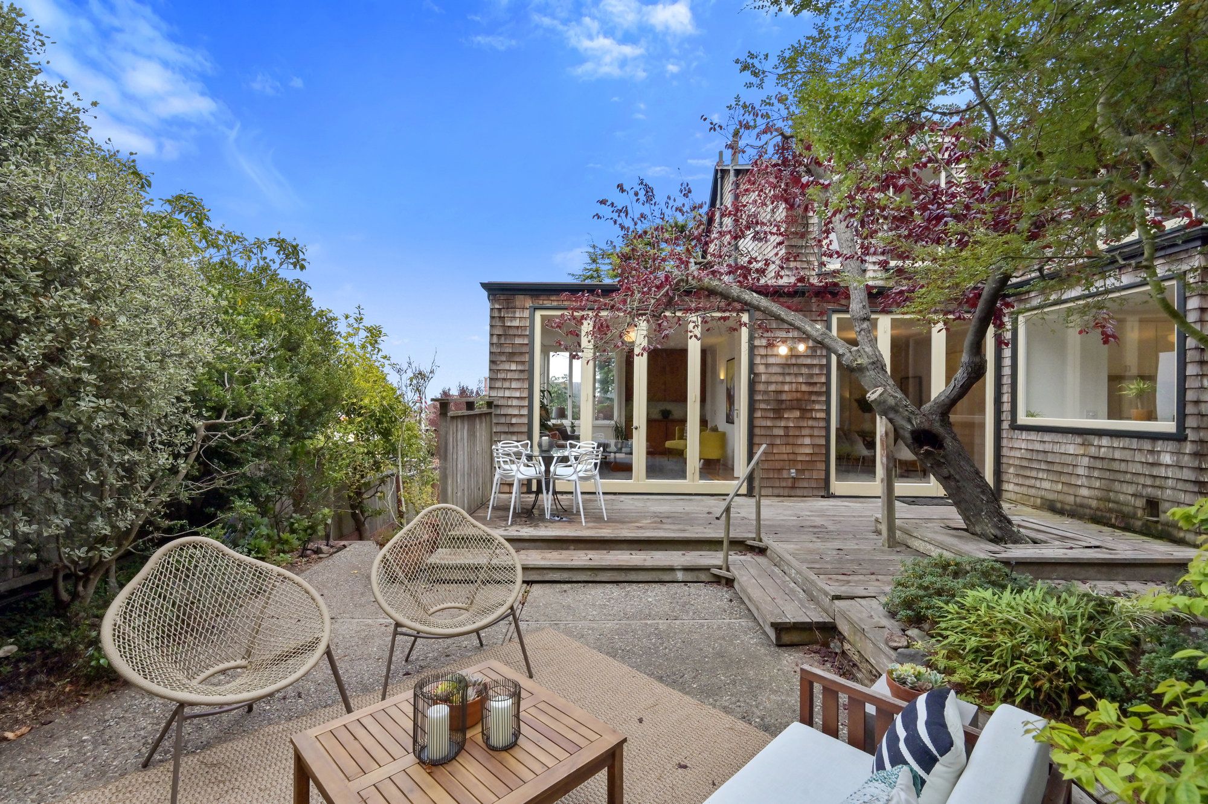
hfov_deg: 96.8
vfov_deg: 73.7
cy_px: 402
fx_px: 537
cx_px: 604
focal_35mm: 16
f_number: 11
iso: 800
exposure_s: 1/500
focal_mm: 16
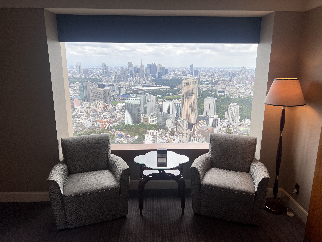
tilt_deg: -13.5
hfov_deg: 67.3
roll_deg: -0.4
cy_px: 121
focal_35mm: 26
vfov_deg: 53.1
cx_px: 161
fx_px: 242
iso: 50
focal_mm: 5.7
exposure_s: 1/873
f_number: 1.5
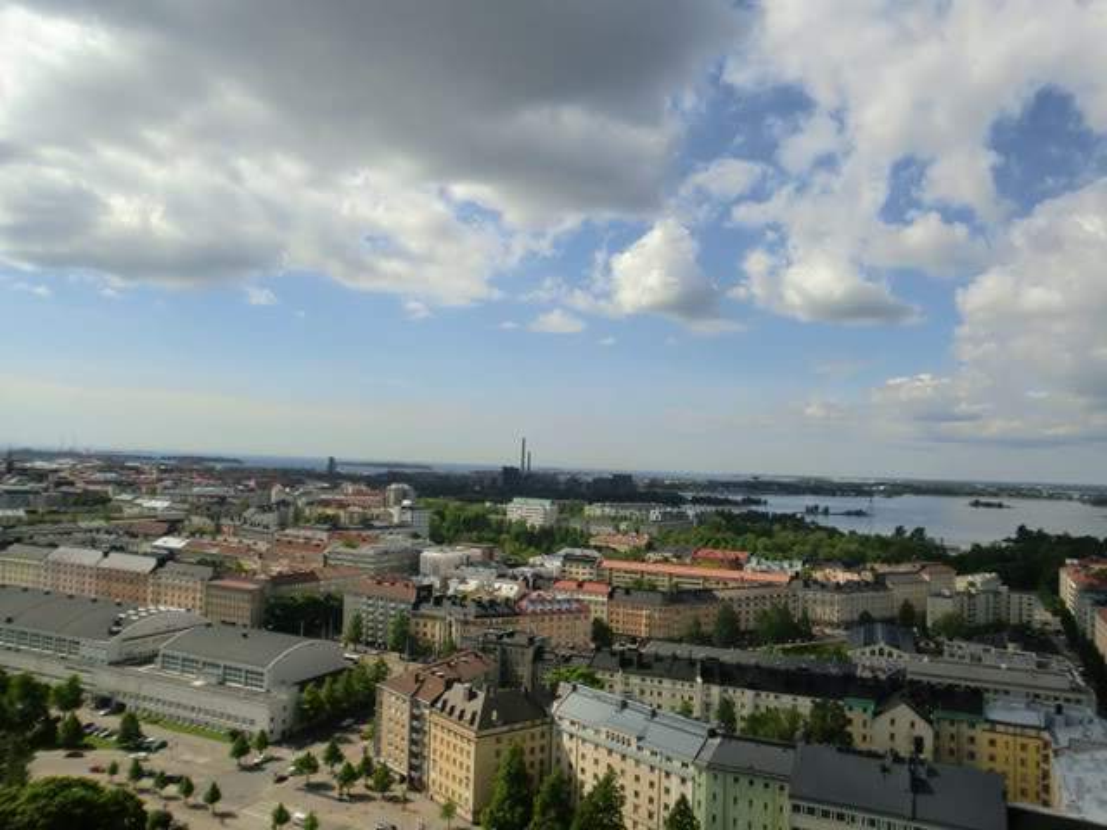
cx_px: 554
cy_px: 415
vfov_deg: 53.1
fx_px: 831
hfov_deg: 67.3
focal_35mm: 26
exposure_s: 1/250
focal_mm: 4.65
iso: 64
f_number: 7.8
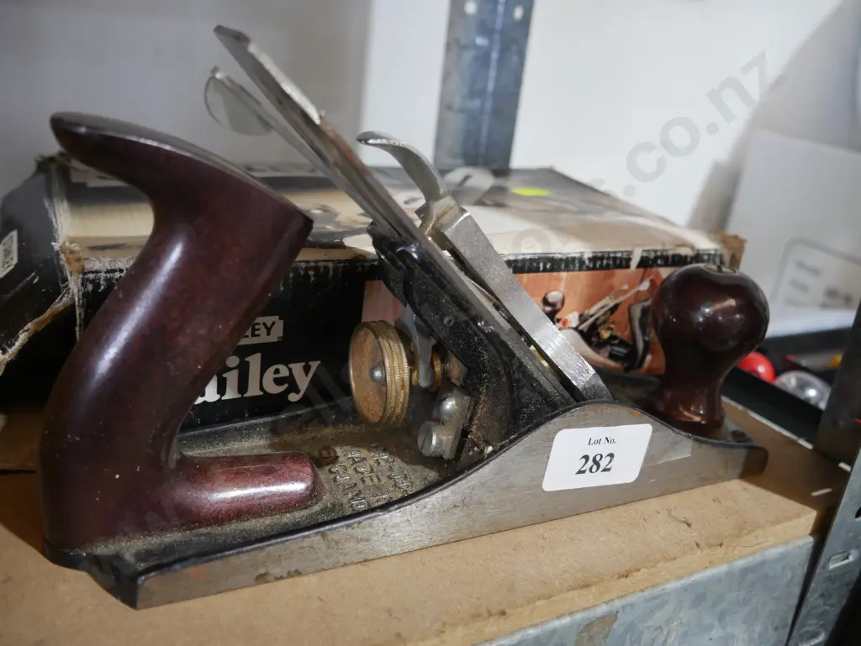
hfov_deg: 56.8
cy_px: 323
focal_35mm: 32
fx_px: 796
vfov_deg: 44.2
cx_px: 430
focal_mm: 16
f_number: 3.6
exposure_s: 1/60
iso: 800
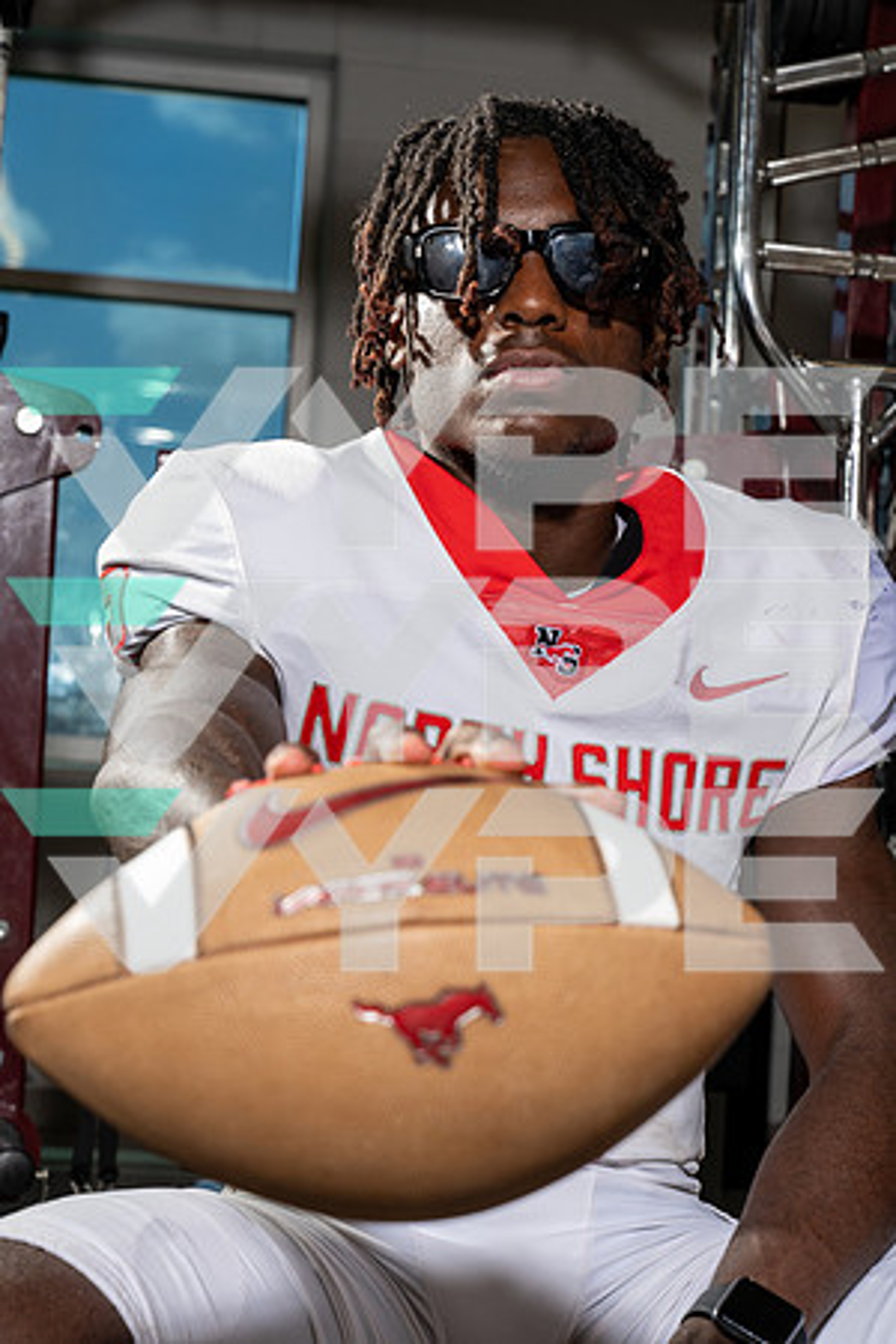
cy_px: 672
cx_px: 448
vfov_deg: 28.8
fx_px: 2613
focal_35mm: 70
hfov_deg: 19.5
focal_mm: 70
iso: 320
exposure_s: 1/250
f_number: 8
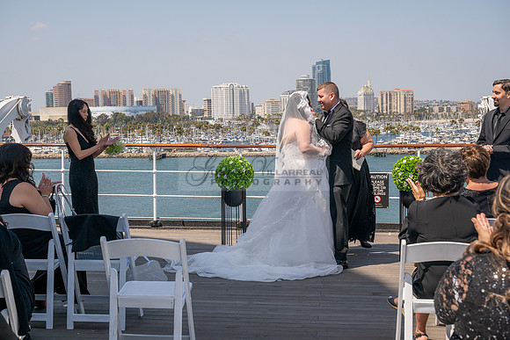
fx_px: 751
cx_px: 255
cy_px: 170
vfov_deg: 25.5
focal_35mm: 53
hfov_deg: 37.5
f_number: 8
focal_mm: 53
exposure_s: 1/800
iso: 200
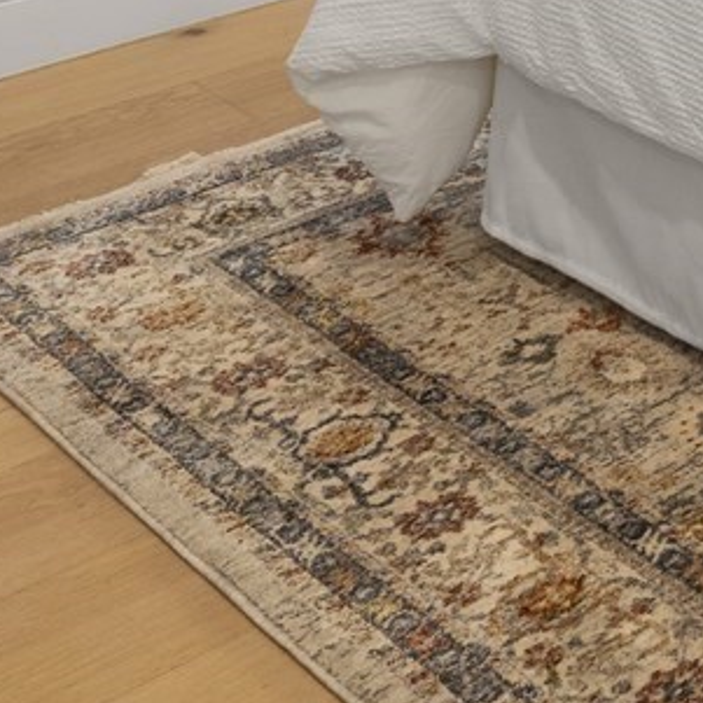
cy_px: -690
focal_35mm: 81
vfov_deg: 16.5
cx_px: 1217
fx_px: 1861
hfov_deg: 17.7
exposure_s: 1/10
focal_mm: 14
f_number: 7.1
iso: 320
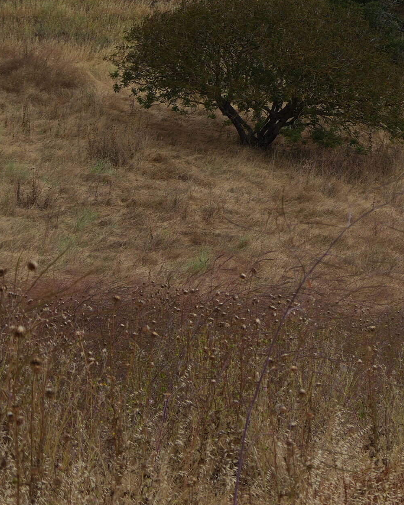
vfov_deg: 11.8
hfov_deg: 9.4
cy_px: 59
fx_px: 2437
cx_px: 441
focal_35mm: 163
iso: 100
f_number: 5
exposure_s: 1/500
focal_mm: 50
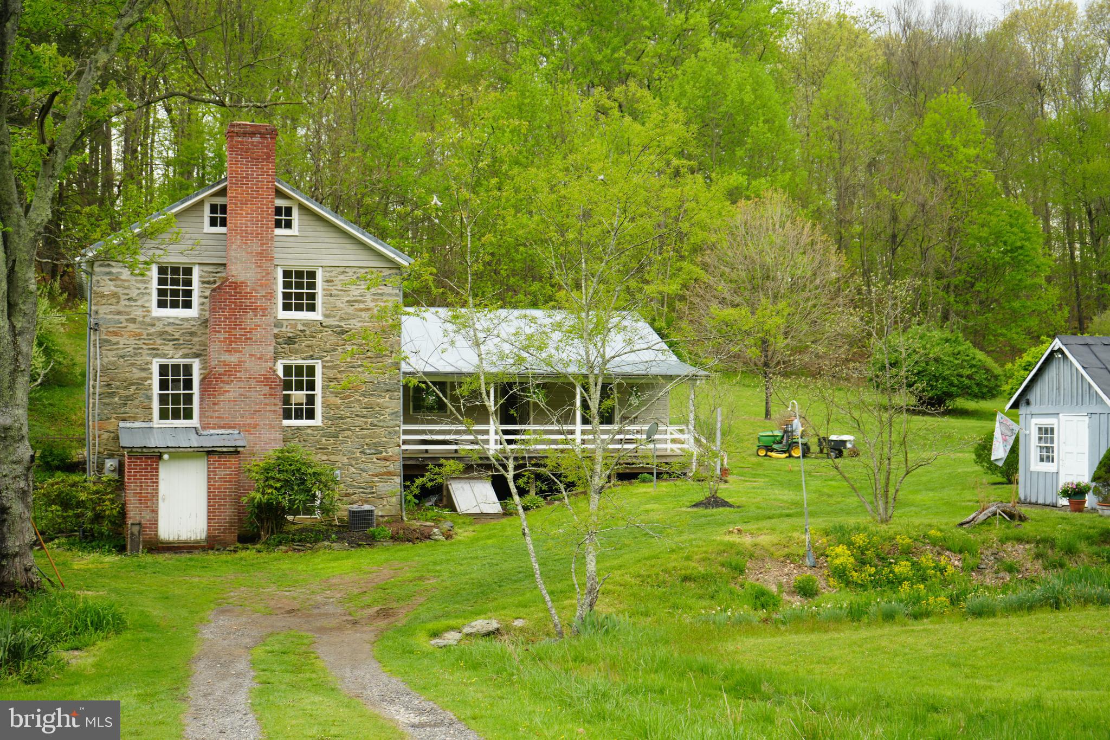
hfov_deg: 40.3
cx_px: 555
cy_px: 370
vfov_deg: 27.5
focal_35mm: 49
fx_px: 1511
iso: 100
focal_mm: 49
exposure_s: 1/60
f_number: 4.5
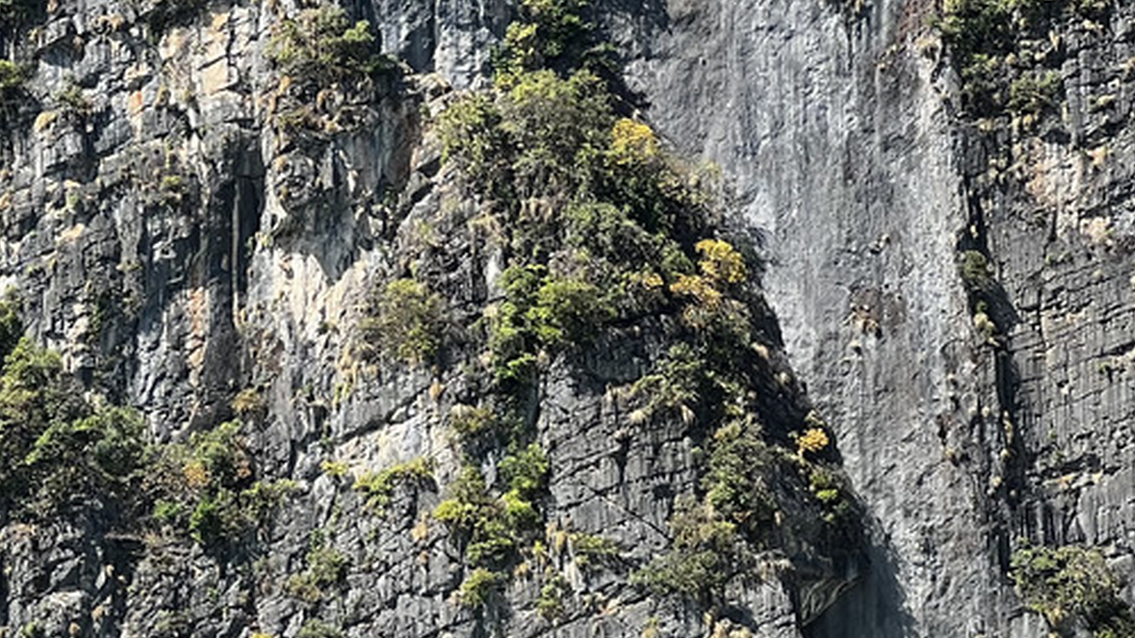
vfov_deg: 6.0
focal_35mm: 202
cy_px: 515
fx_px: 6079
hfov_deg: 10.6
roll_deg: +0.6
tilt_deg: +4.9
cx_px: 107
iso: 32
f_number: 2.8
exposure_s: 1/232
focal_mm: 9
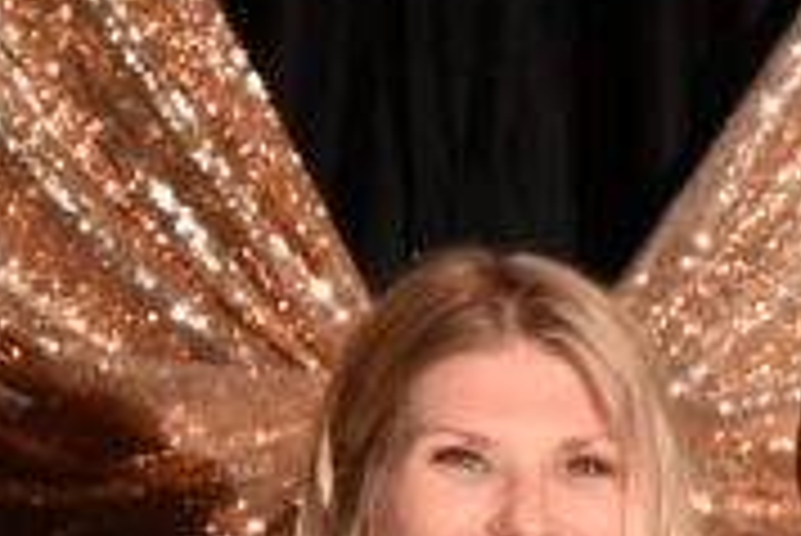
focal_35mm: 1090
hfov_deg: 1.9
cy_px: 968
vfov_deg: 1.3
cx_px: 1040
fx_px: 24272
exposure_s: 1/125
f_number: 6.3
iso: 8000
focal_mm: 190
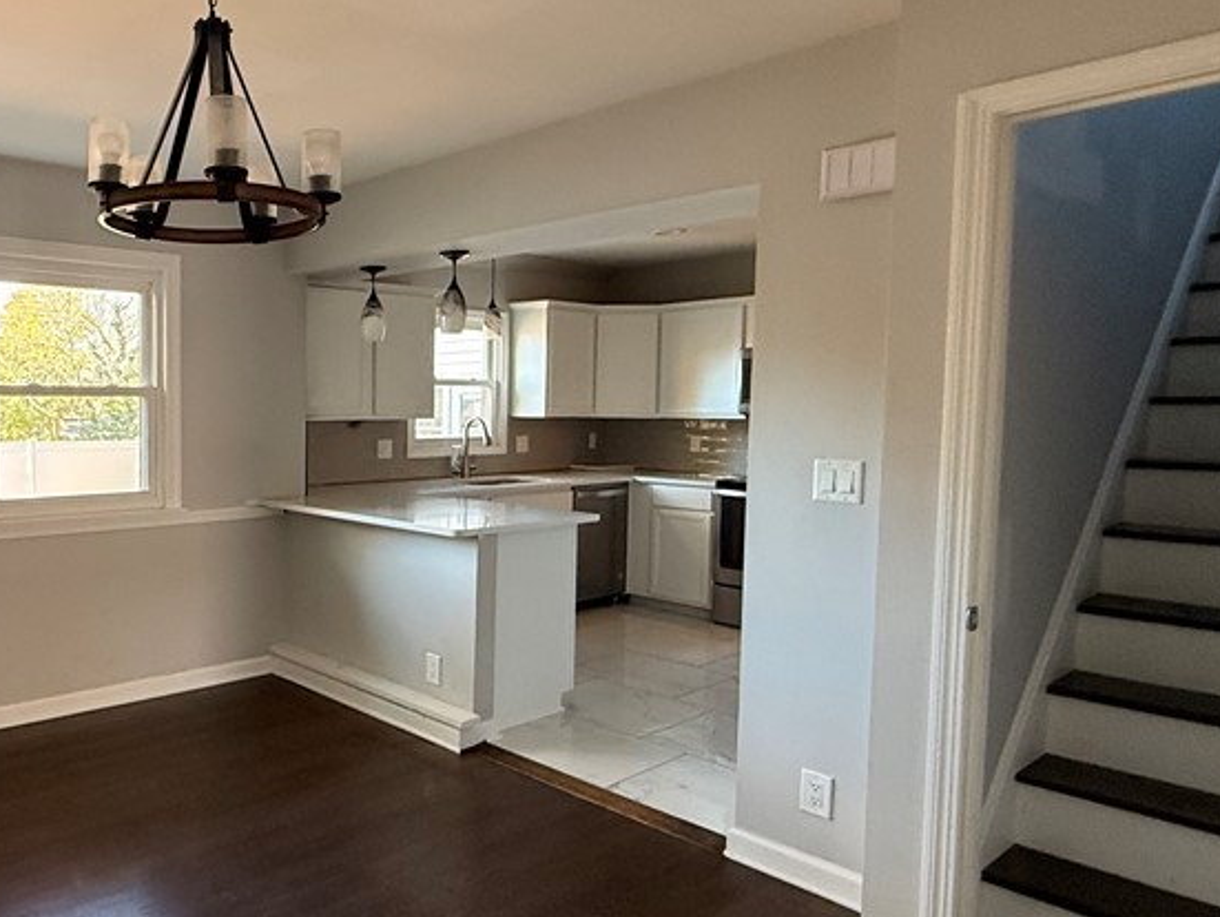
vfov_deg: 53.1
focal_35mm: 26
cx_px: 255
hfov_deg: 62.0
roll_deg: -0.1
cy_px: 456
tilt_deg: -2.5
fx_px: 917
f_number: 2.2
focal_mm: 2.22
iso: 320
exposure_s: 1/90
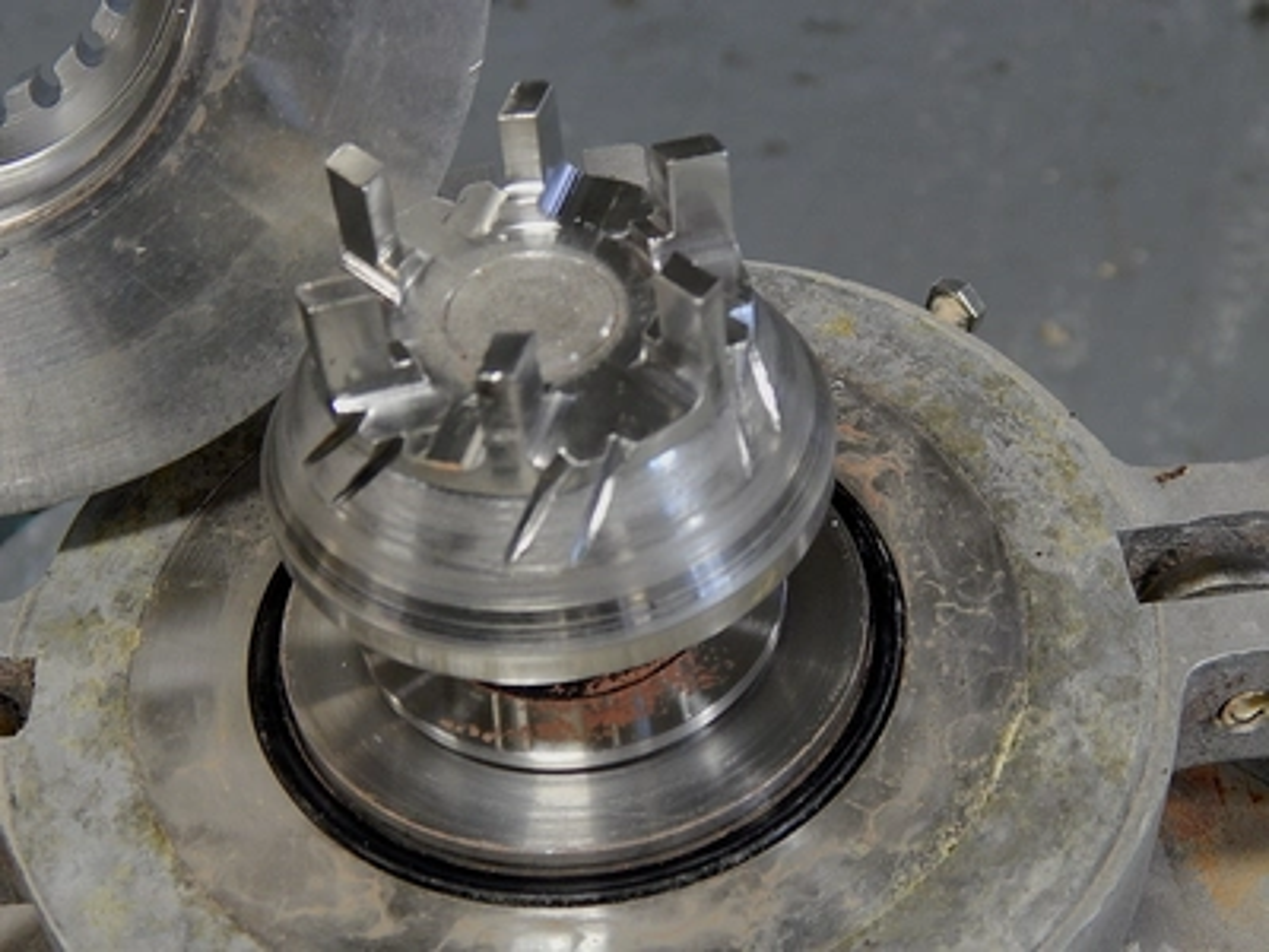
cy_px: 476
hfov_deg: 31.7
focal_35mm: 61
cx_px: 634
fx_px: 2236
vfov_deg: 24.0
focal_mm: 10.9
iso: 360
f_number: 4
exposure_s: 1/30
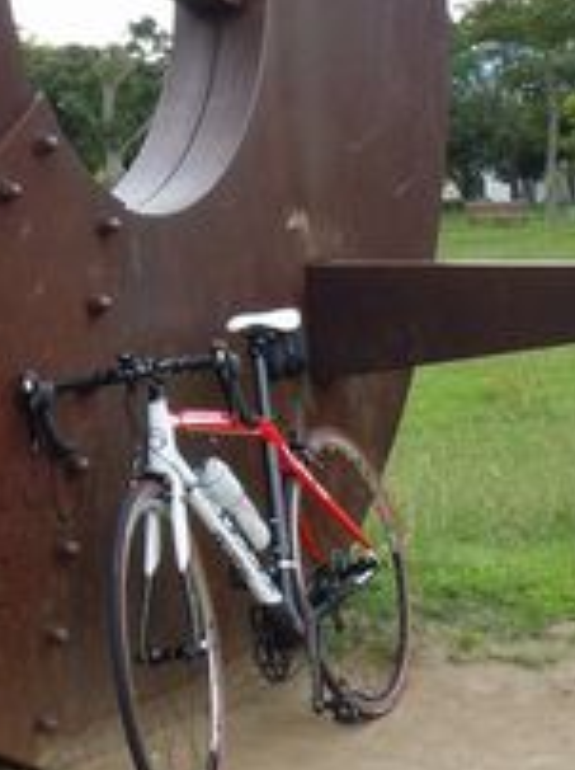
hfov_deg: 14.2
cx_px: 27
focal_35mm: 103
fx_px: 2286
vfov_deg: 18.6
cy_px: -2
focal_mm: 6.9
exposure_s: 1/200
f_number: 4.3
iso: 100
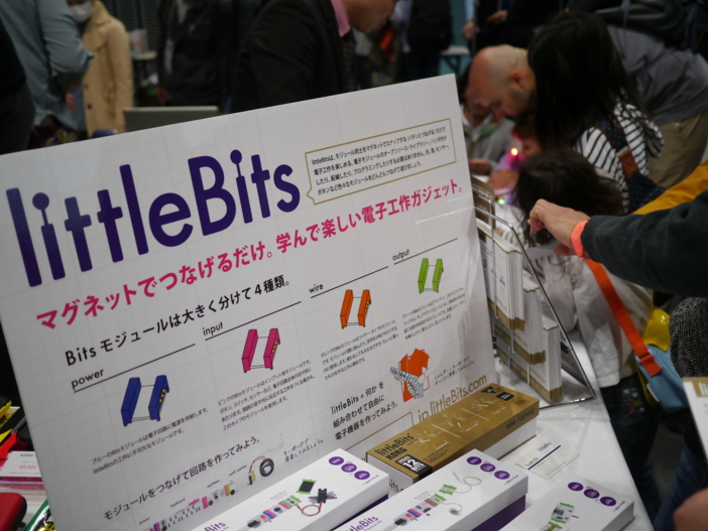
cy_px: 266
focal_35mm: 41
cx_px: 349
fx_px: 839
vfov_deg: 35.2
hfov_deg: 45.8
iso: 320
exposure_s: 1/125
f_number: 1.7
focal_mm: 20
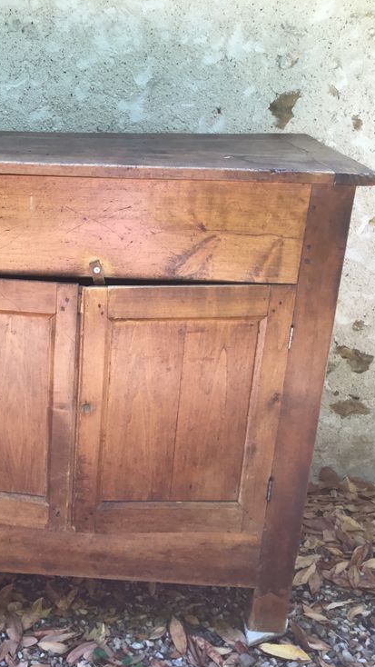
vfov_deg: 44.6
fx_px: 813
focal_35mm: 46
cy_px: 334
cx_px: 20
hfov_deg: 25.0
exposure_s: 1/50
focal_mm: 3.3
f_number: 2.4
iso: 25
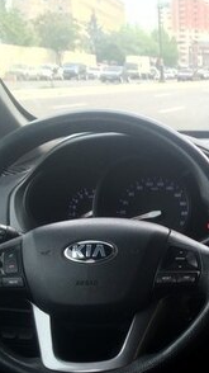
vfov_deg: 29.1
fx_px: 701
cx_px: 372
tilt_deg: -16.1
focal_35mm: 71
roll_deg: -2.7
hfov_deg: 14.9
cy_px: 298
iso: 32
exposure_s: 1/193
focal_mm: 4.15
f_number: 2.2
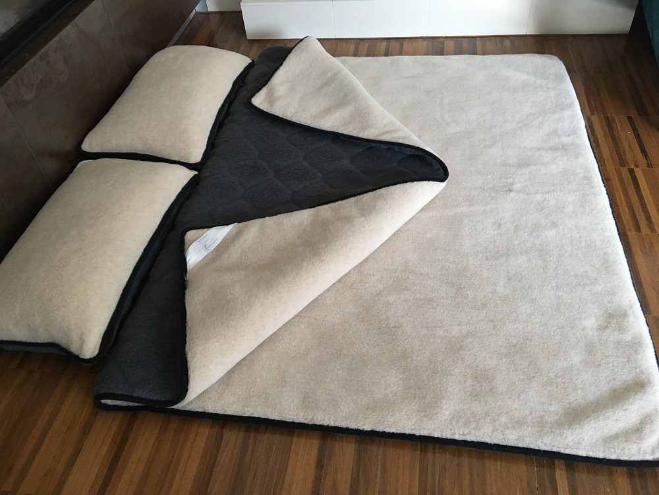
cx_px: 330
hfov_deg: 61.7
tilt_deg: -47.3
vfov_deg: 48.2
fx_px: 552
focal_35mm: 29
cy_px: 248
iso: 125
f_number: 2.2
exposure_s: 1/33
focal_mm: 4.15
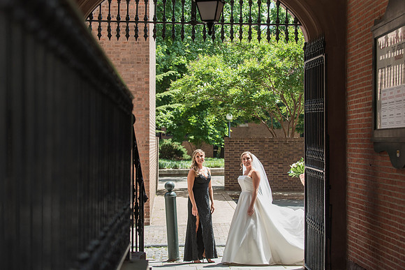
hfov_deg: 27.6
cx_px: 202
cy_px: 134
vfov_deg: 18.6
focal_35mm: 73
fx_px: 825
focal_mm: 70
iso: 400
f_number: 4
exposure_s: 1/1000
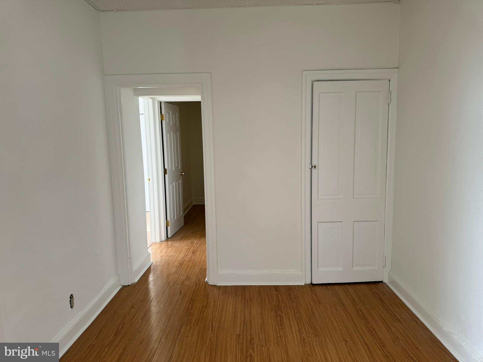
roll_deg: +1.5
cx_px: 242
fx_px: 335
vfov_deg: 56.8
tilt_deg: -7.0
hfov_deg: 71.6
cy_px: 181
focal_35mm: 24
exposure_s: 1/121
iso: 64
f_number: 1.78
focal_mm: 6.86
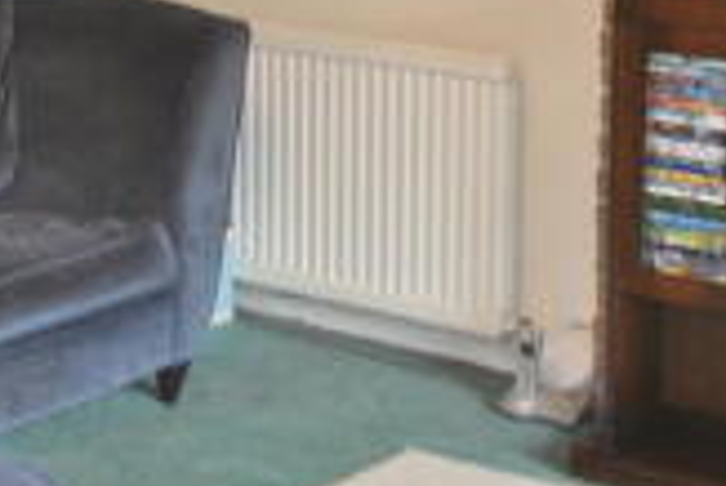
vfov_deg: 12.5
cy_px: -16
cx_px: 220
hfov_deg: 18.8
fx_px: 2180
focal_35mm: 108
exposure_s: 1/8
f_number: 4
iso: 100
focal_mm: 18
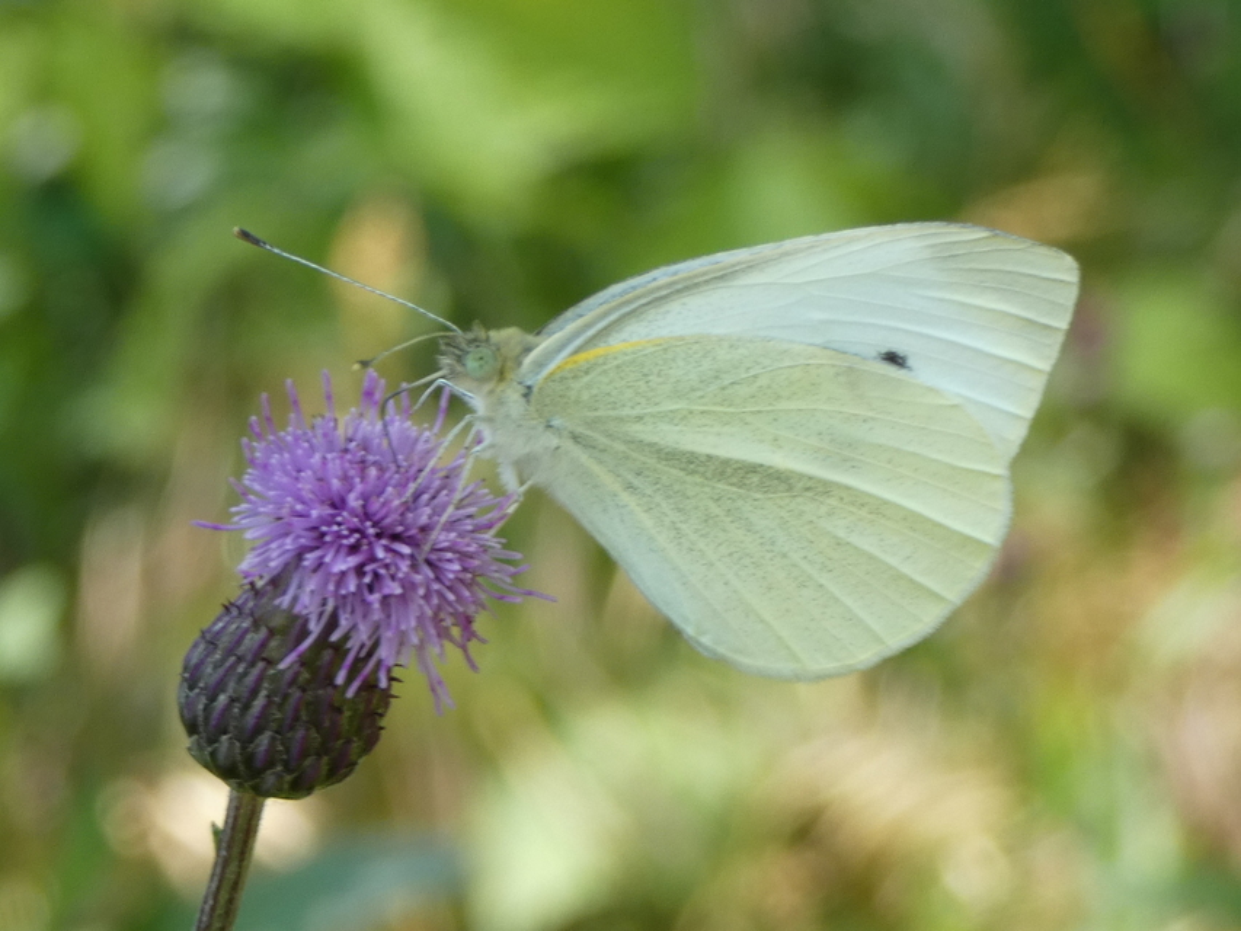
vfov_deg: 10.8
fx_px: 4948
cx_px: 620
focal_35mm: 138
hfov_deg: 14.3
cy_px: 466
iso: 125
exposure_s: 1/80
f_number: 5.3
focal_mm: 24.7
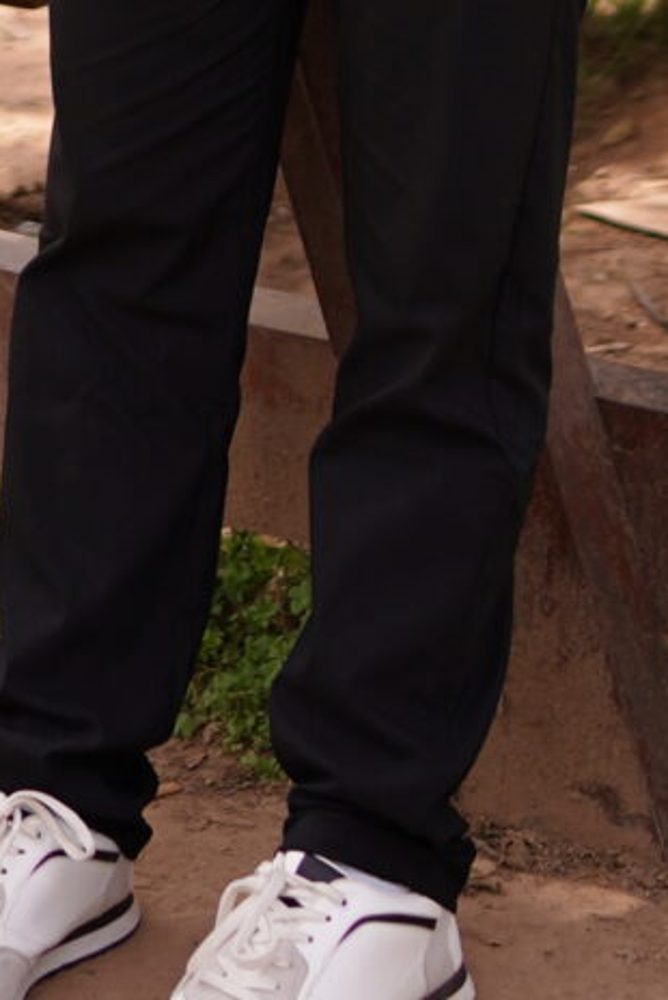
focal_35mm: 193
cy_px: -1310
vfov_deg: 9.6
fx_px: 5363
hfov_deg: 7.1
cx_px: 249
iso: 100
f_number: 1.4
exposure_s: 1/2000
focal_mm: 35
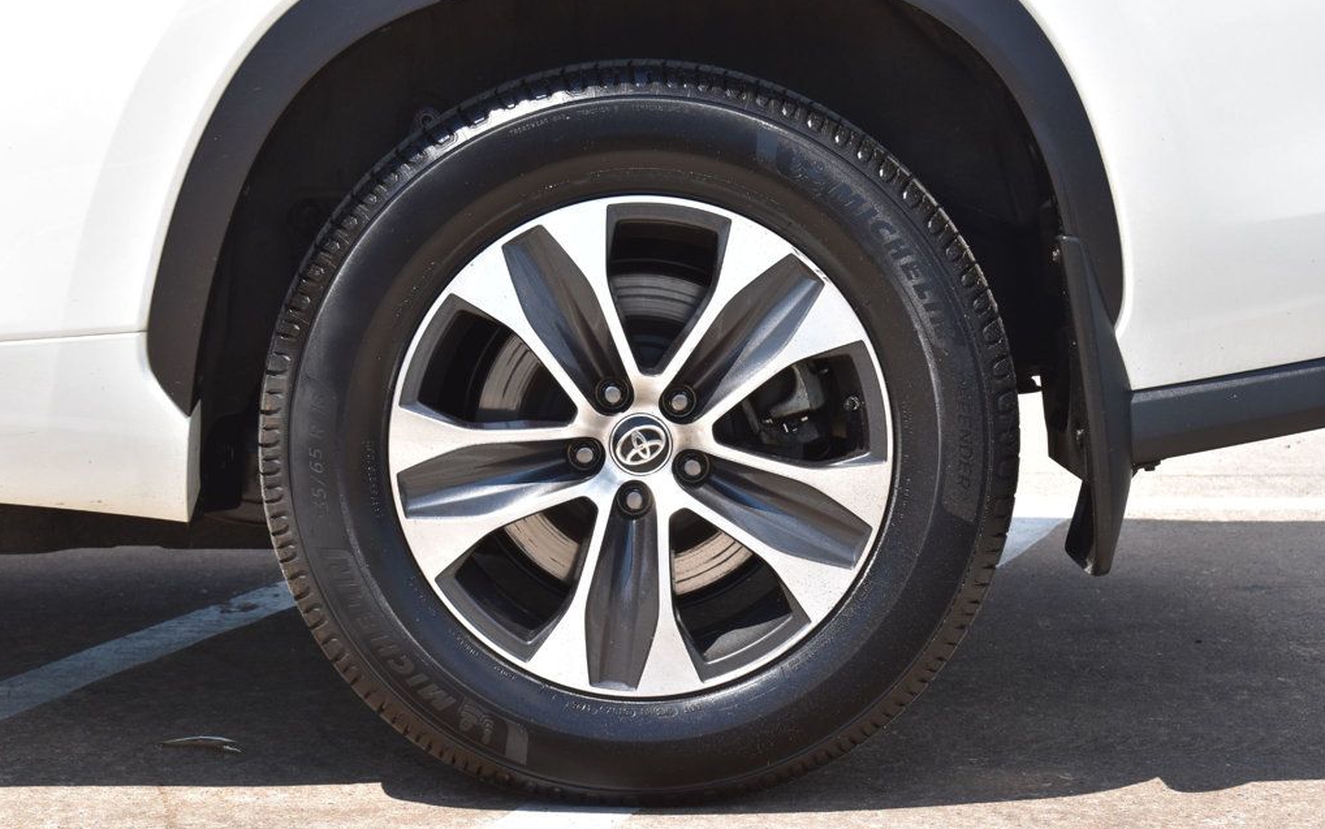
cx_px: 662
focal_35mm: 85
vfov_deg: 15.5
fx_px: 3053
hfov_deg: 24.5
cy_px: 397
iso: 400
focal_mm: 55
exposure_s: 1/320
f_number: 10
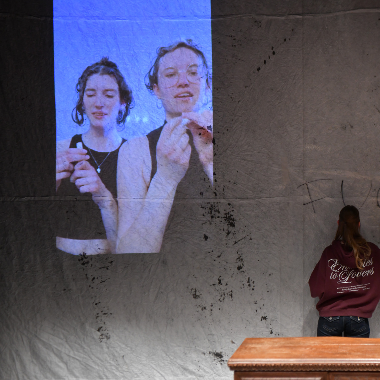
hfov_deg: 22.8
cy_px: 190
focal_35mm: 75
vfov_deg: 23.1
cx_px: 288
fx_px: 931
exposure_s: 1/80
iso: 1600
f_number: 4
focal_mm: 58
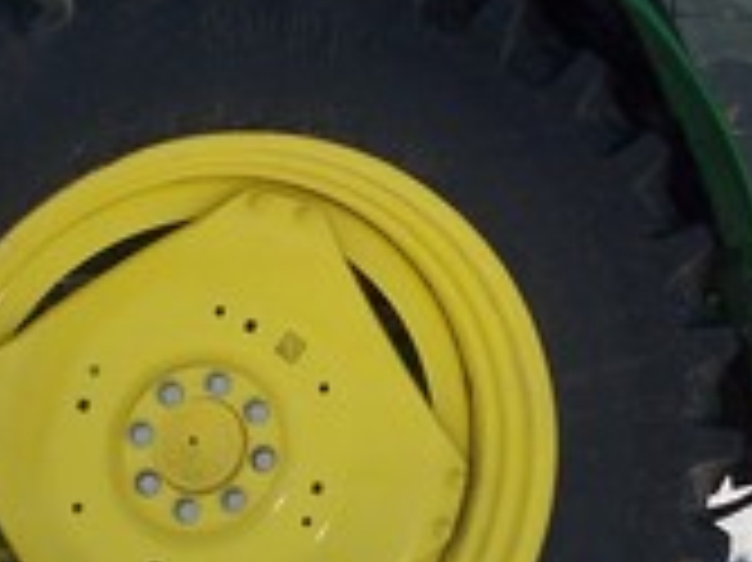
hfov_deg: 15.4
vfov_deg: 11.6
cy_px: 85
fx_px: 2757
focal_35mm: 127
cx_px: 603
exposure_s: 1/750
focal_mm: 8
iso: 100
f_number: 5.6
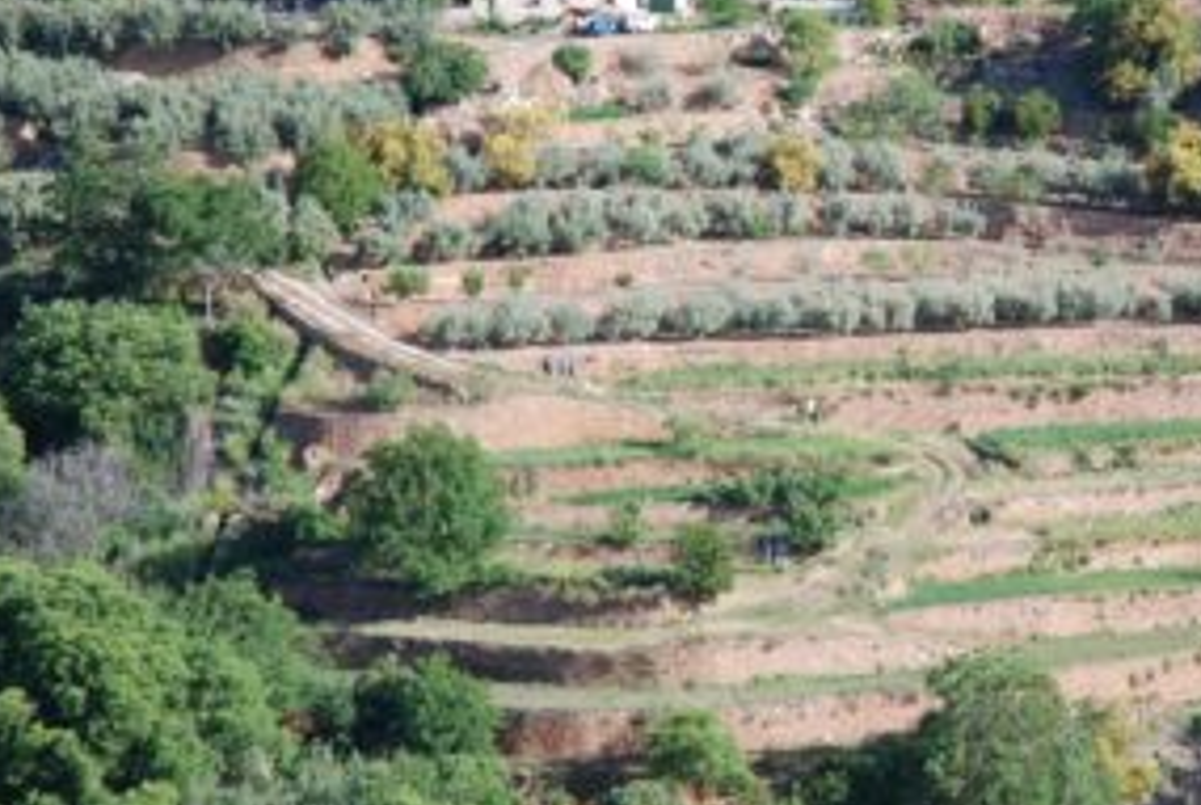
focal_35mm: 184
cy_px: 335
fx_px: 6148
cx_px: 999
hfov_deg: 11.1
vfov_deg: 7.5
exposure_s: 1/400
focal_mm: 70
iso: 200
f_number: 5
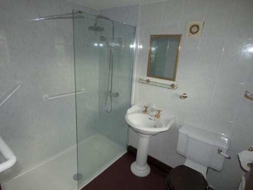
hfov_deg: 81.8
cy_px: 95
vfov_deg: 66.0
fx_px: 146
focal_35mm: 20
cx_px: 126
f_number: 2.8
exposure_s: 1/60
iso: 80
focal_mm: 3.6
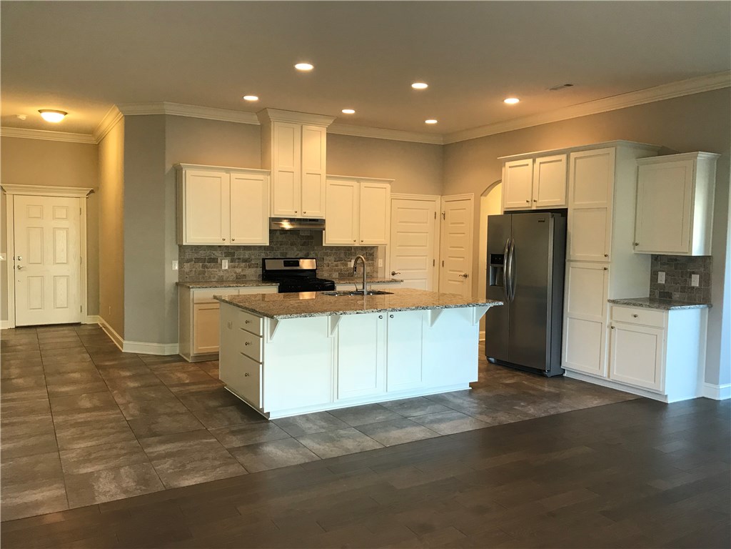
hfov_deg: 63.4
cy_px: 274
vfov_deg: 49.7
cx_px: 366
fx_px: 591
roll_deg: -0.3
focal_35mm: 28
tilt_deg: -4.2
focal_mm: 3.99
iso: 40
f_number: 1.8
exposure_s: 1/24
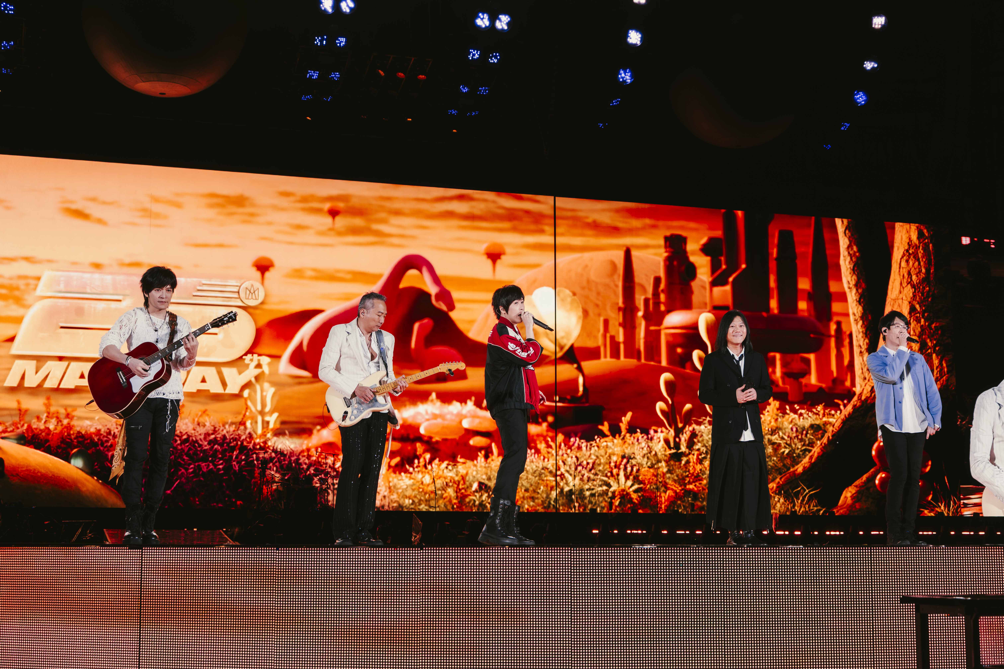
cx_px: 502
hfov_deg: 39.6
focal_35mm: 50
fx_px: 1394
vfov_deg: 27.0
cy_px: 334
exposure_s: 1/500
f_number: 6.3
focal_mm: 50
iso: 2500
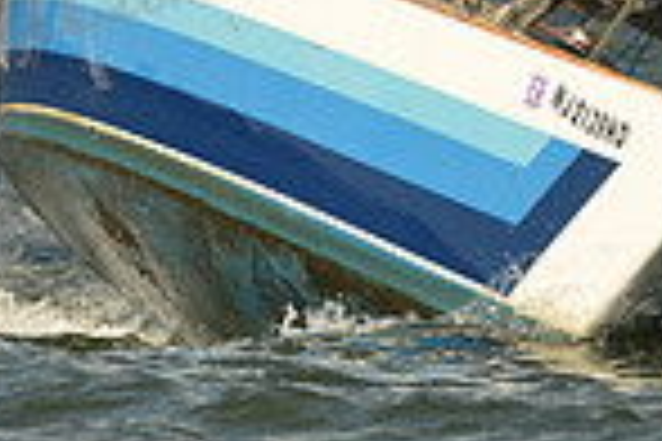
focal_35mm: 1181
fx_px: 21716
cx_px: 450
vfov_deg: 1.2
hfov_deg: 1.7
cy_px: -250
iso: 320
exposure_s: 1/1250
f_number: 7.1
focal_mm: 300
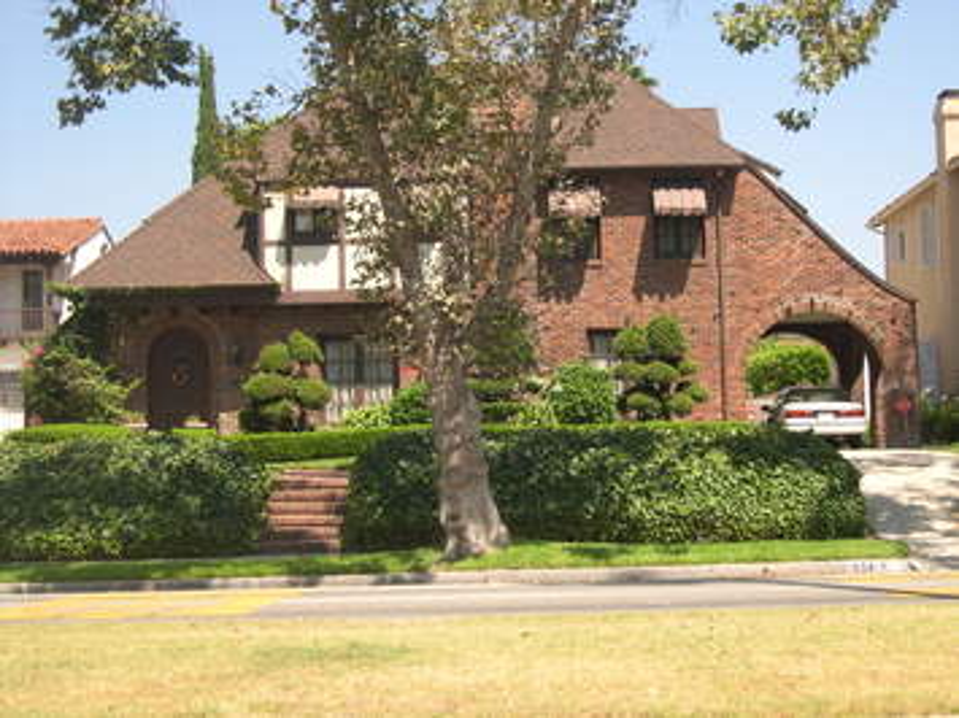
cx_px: 480
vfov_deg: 25.6
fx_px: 1579
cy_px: 359
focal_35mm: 57
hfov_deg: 33.8
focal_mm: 12.2
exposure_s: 1/478
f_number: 3.4
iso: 100
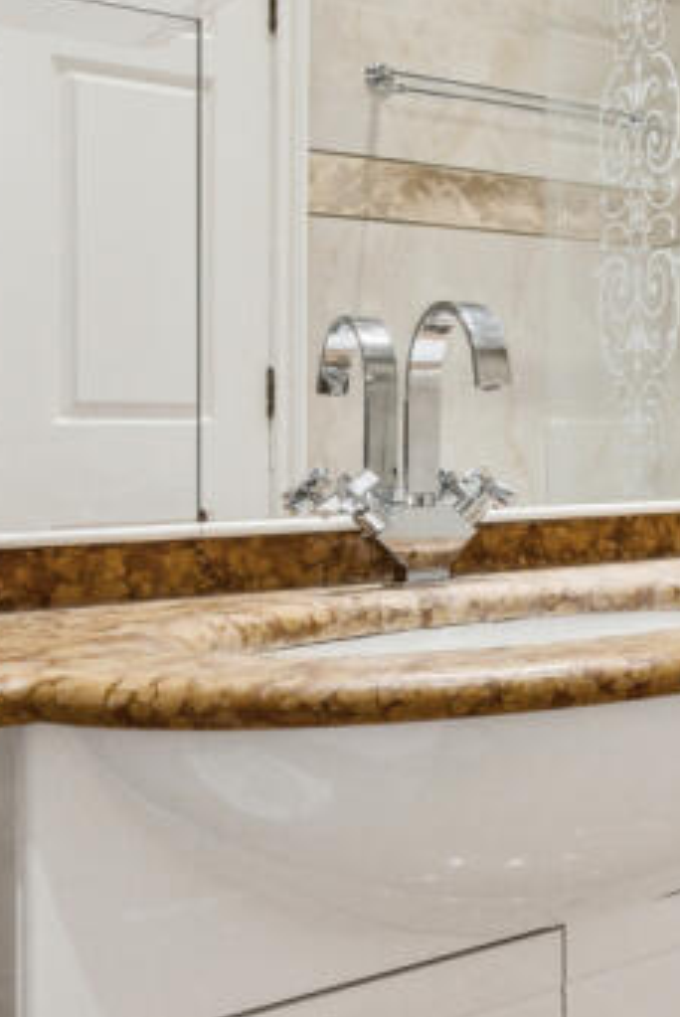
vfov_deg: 40.8
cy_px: 389
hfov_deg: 22.4
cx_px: 1053
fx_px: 1357
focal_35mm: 48
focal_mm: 16
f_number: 9
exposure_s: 1/80
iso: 2500
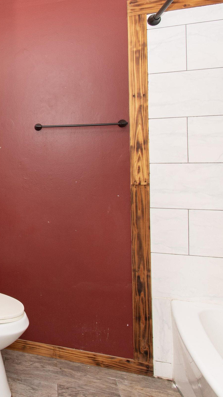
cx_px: -82
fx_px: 315
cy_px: 162
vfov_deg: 63.8
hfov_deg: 29.5
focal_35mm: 30
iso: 500
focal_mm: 10
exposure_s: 1/60
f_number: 8
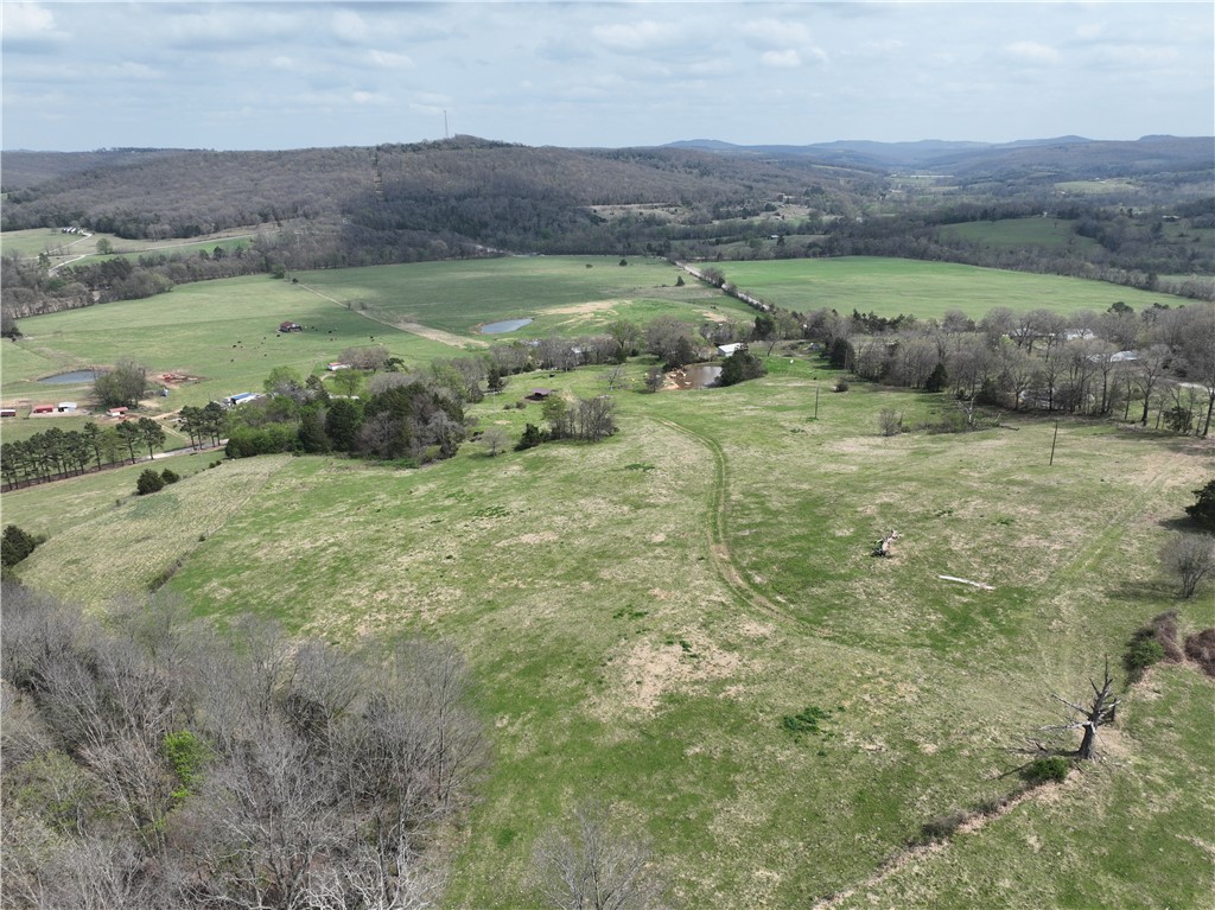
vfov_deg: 56.8
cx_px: 608
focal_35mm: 24
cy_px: 455
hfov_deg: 71.6
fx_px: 842
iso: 100
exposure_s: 1/1600
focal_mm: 12.29
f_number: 2.8
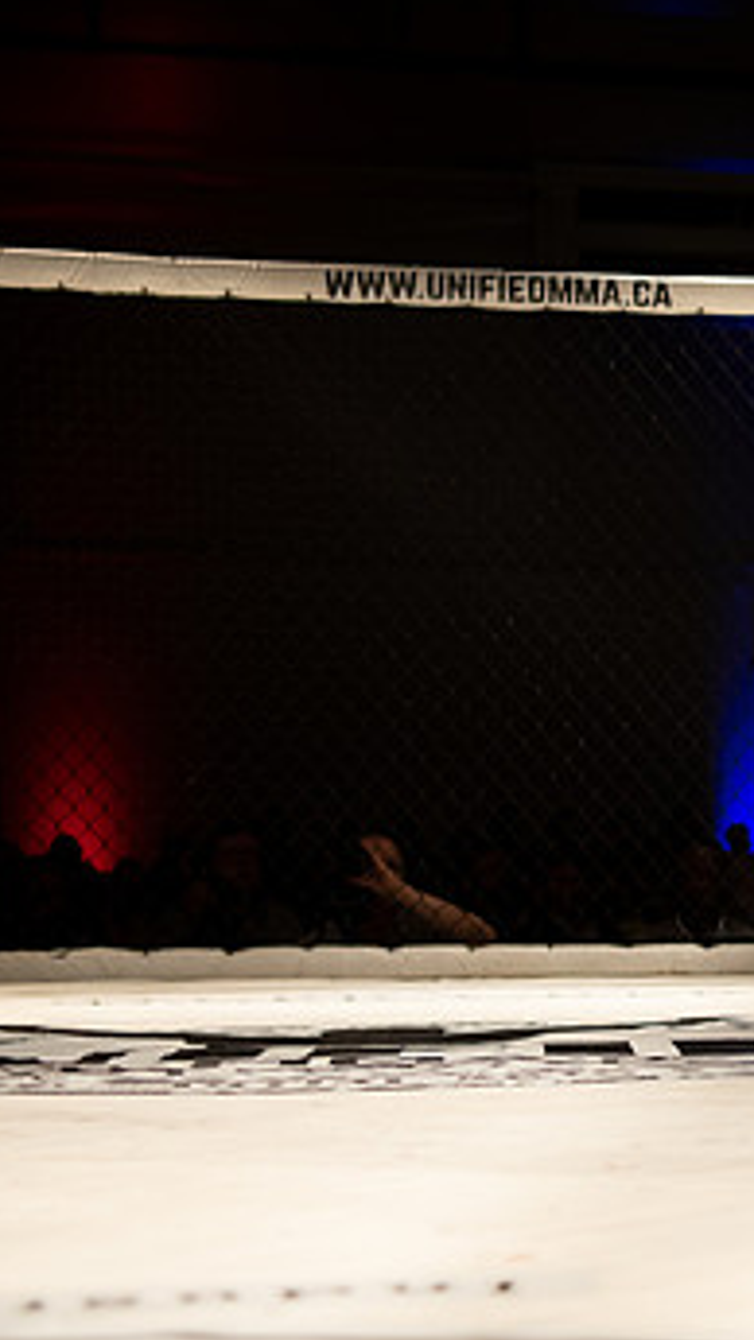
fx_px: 2951
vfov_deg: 25.6
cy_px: 757
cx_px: 1060
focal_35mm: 83
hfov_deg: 13.8
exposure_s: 1/1000
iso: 500
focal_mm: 42
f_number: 2.8
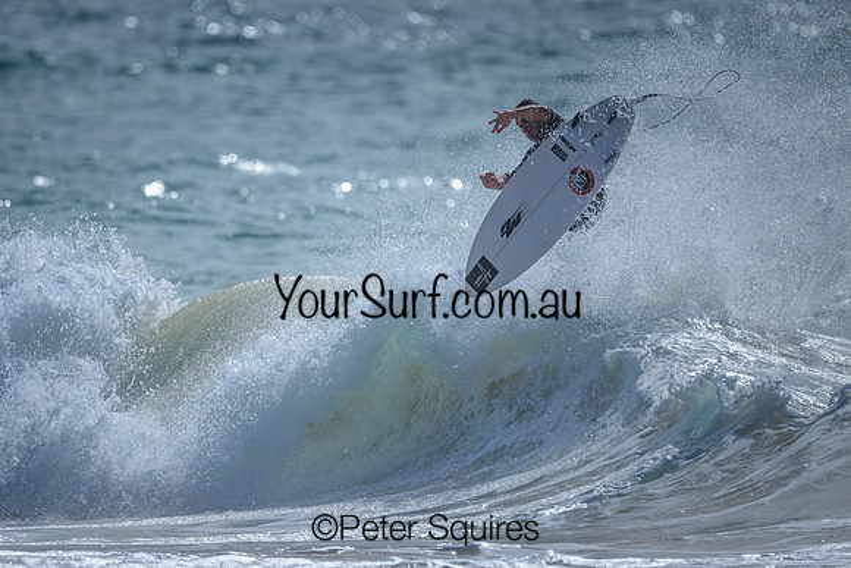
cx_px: 389
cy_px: 268
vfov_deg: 1.3
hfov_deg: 1.9
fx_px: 25985
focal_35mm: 1099
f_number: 6.3
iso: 90
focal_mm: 800
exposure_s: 1/2000
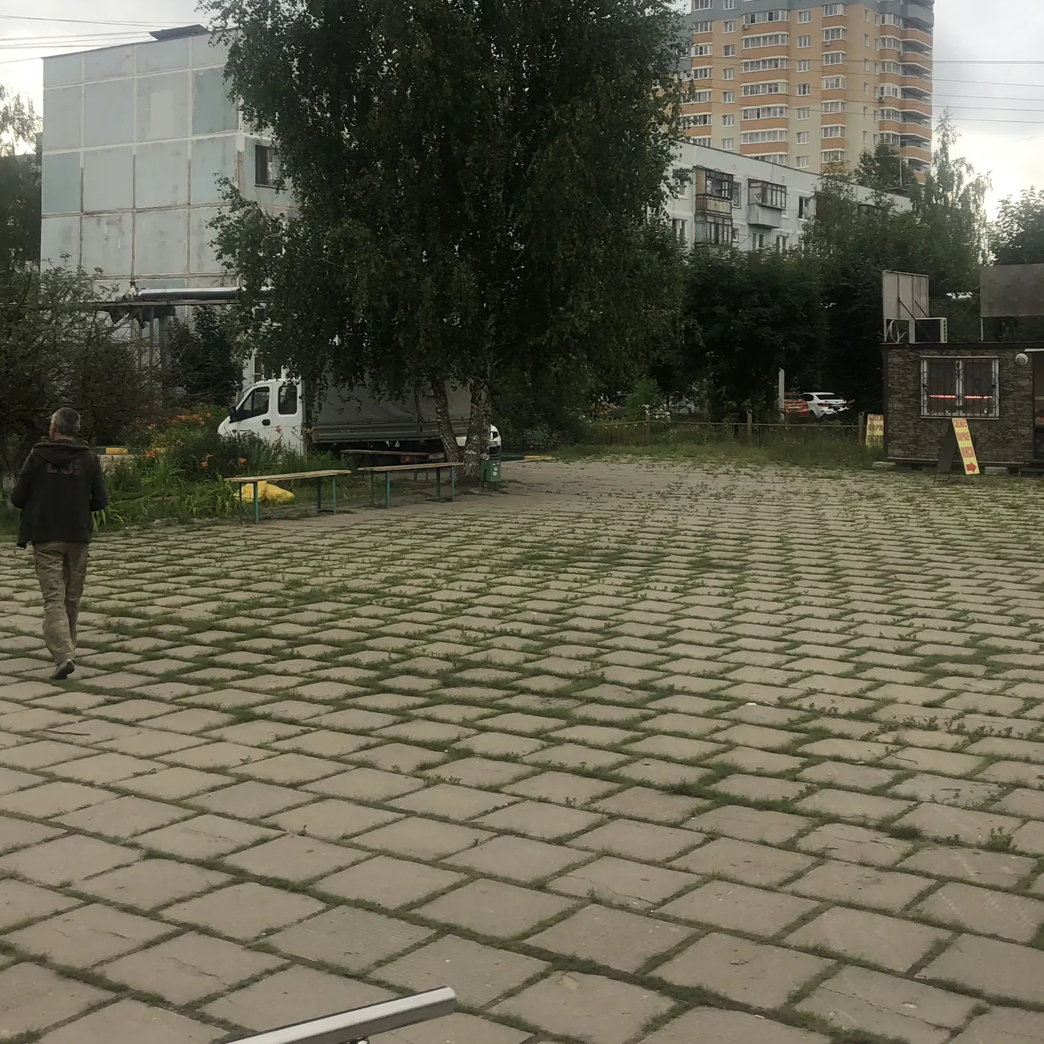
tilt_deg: -0.9
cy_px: 370
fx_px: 1535
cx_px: 592
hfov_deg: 37.5
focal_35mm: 45
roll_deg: -1.1
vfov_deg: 37.2
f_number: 1.8
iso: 20
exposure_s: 1/130
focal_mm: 3.99
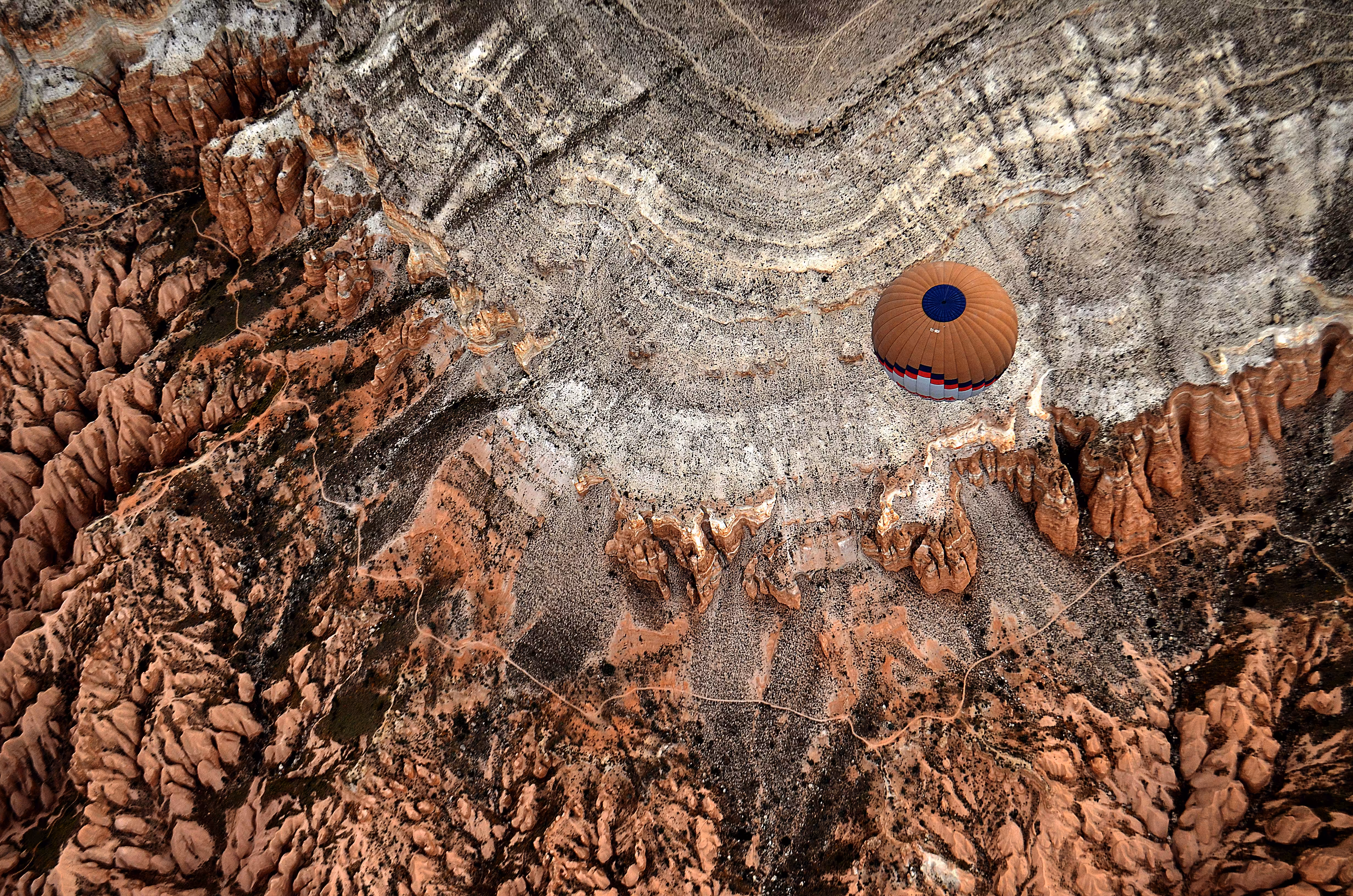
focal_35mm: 44
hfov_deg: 45.0
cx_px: 676
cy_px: 448
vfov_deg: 30.7
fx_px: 1631
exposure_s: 1/125
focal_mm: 29
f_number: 5.6
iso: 200
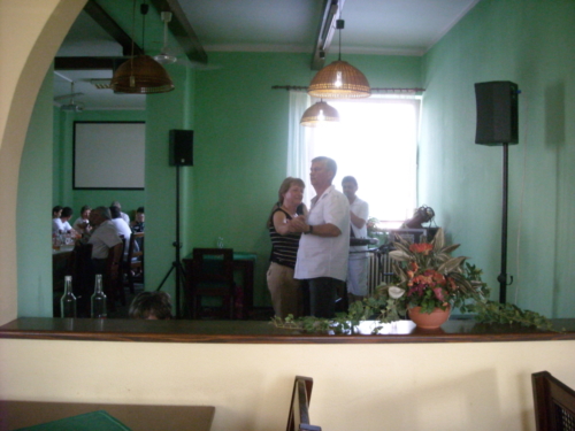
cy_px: 216
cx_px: 288
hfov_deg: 52.6
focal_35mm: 35
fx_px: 581
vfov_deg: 40.7
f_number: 2.8
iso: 733
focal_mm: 5.7
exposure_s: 1/60
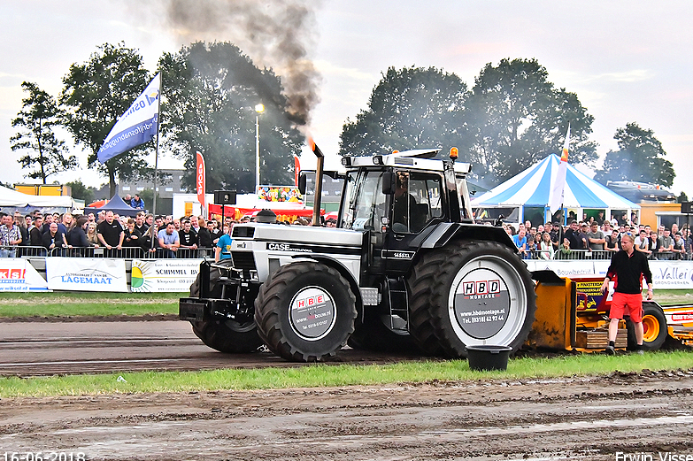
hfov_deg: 22.2
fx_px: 1770
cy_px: 231
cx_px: 350
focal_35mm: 92
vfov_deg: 14.8
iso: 5000
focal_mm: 60
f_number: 5.3
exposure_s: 1/500
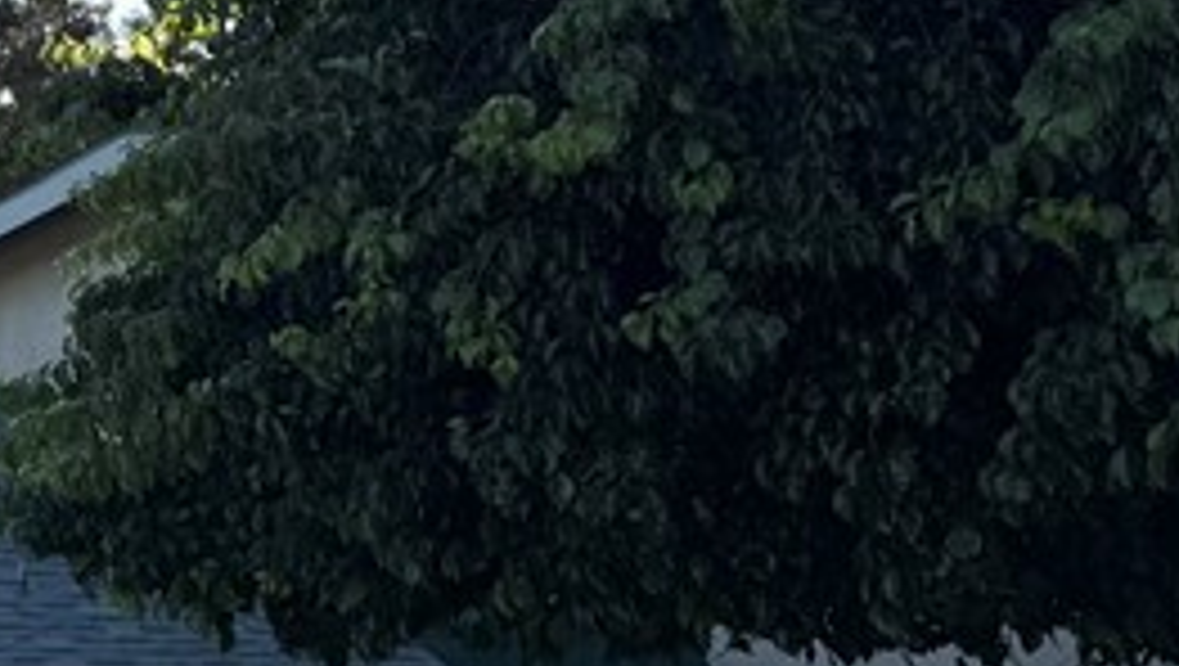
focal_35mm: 102
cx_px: -706
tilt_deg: +8.8
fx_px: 3192
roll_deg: -0.8
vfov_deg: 11.9
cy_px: 414
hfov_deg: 18.1
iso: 80
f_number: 1.78
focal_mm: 6.76
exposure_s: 1/3953
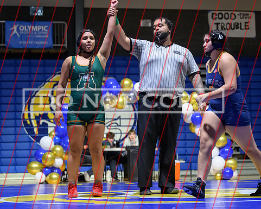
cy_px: 112
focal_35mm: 89
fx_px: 688
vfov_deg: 17.3
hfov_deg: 21.5
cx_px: 139
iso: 8000
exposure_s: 1/640
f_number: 2.8
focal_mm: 70
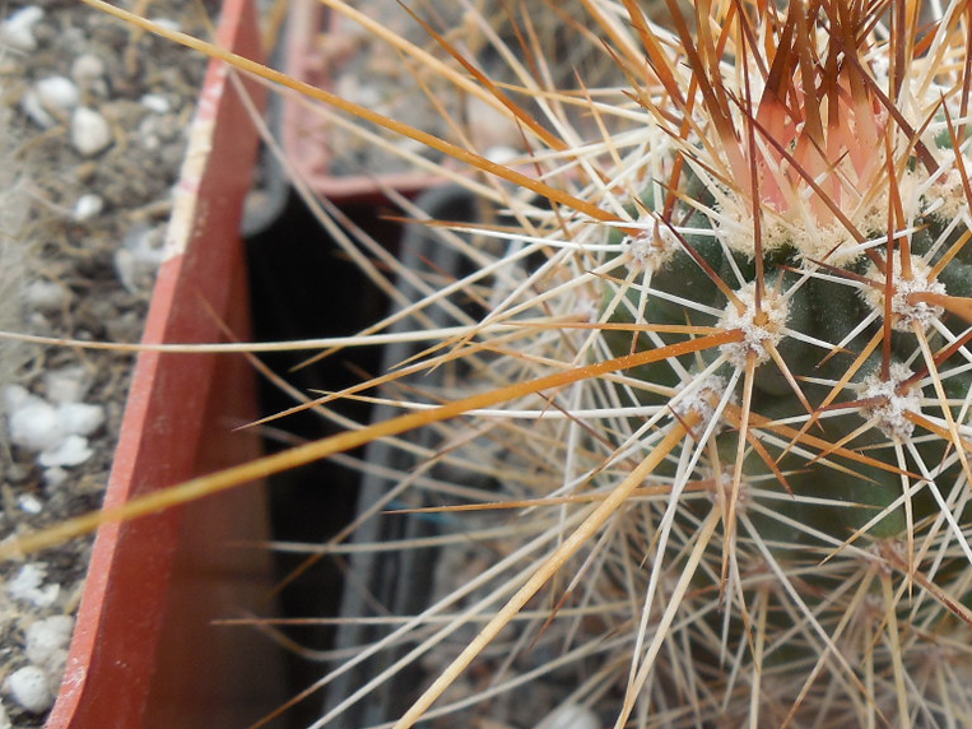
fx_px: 1825
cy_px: 236
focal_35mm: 65
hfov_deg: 28.6
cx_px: 885
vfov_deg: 22.5
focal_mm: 5.6
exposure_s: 1/200
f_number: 3.6
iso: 125
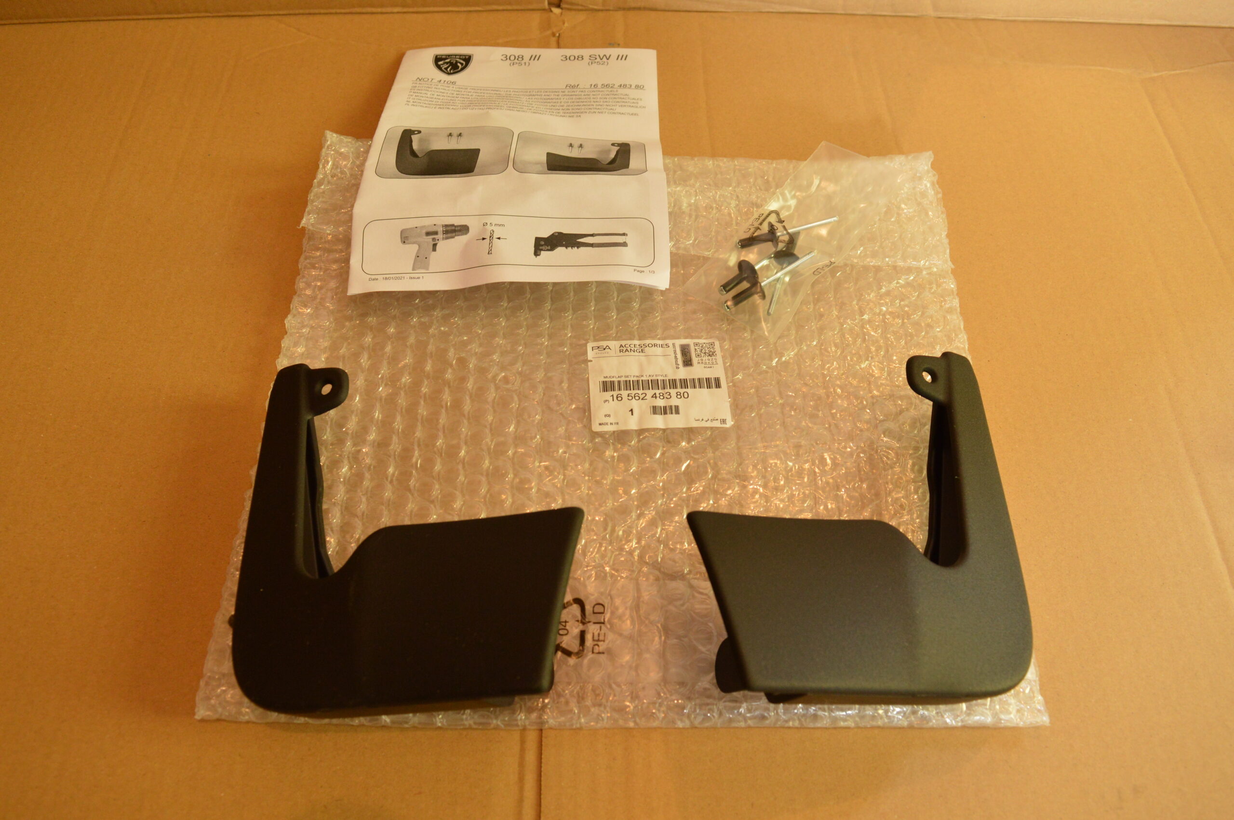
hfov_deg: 67.4
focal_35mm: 27
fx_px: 925
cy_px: 410
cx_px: 617
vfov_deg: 47.8
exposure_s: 1/30
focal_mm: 18
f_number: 5.6
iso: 800
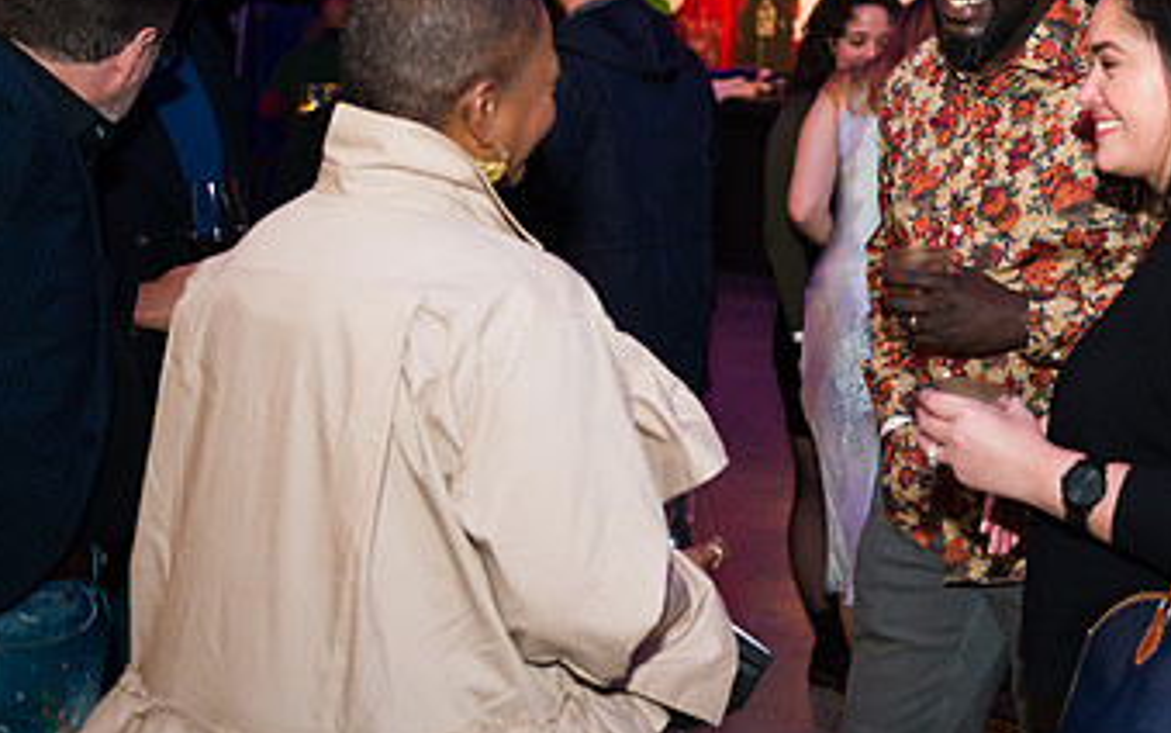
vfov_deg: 21.1
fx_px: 1947
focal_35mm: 61
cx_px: 978
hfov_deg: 32.3
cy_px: 169
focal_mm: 35
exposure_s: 1/200
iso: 1600
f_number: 3.2
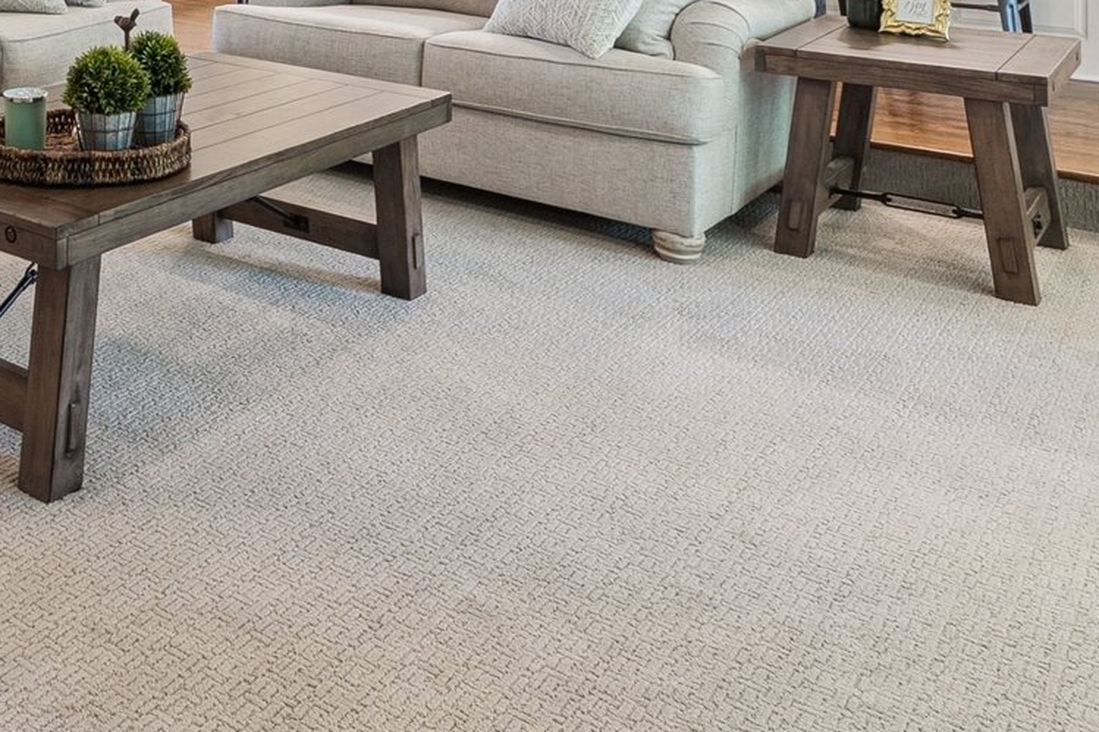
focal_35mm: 41
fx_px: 1251
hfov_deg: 44.0
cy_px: -230
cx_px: 147
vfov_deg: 27.1
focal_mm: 10
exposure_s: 1/25
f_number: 6.3
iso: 200
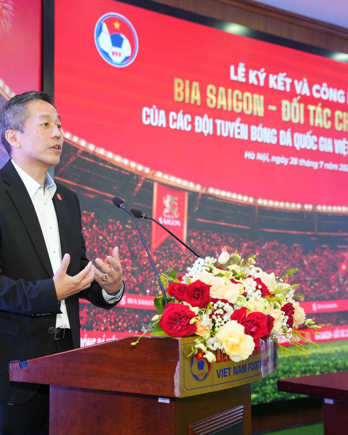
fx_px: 796
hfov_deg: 24.6
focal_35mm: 62
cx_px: 148
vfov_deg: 30.6
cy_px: 217
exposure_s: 1/250
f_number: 3.2
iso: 1000
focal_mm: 43.6
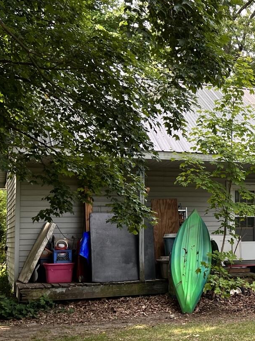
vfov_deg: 29.4
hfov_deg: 20.4
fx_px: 648
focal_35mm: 66
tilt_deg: +4.2
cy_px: 189
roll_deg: +0.6
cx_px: 327
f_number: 1.5
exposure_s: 1/743
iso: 50
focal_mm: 5.7
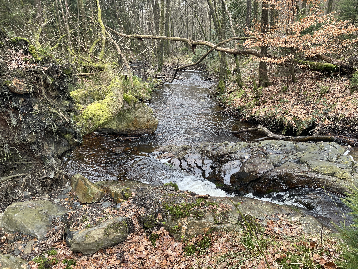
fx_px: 269
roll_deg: -1.0
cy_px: 134
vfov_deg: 53.1
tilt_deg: -20.8
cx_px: 179
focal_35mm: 26
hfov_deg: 67.3
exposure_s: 1/121
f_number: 1.6
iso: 40
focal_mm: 4.2
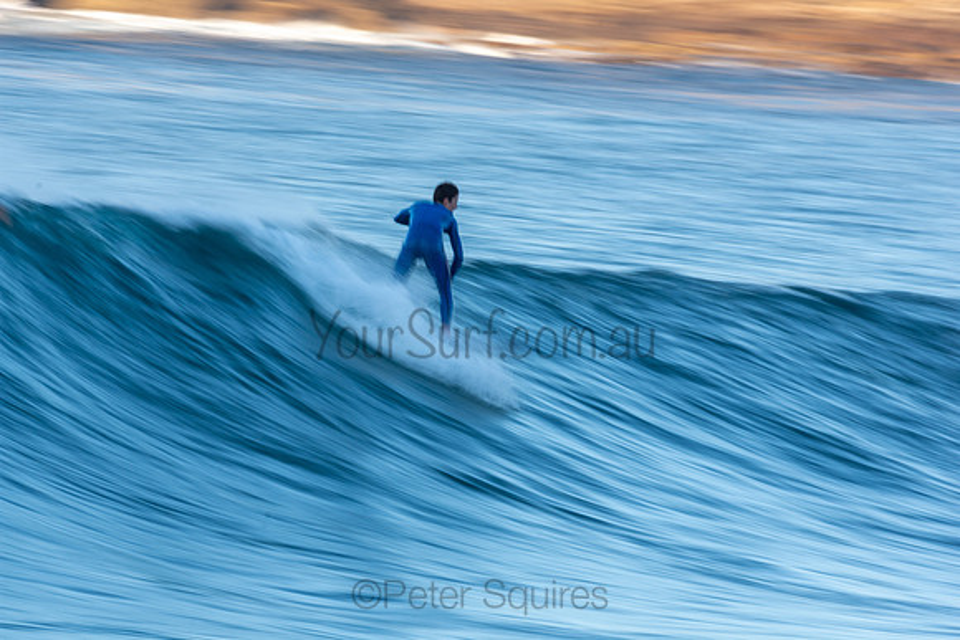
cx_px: 480
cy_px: 320
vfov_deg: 1.8
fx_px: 20004
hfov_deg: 2.7
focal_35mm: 750
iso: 100
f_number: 18
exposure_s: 1/20
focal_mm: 500
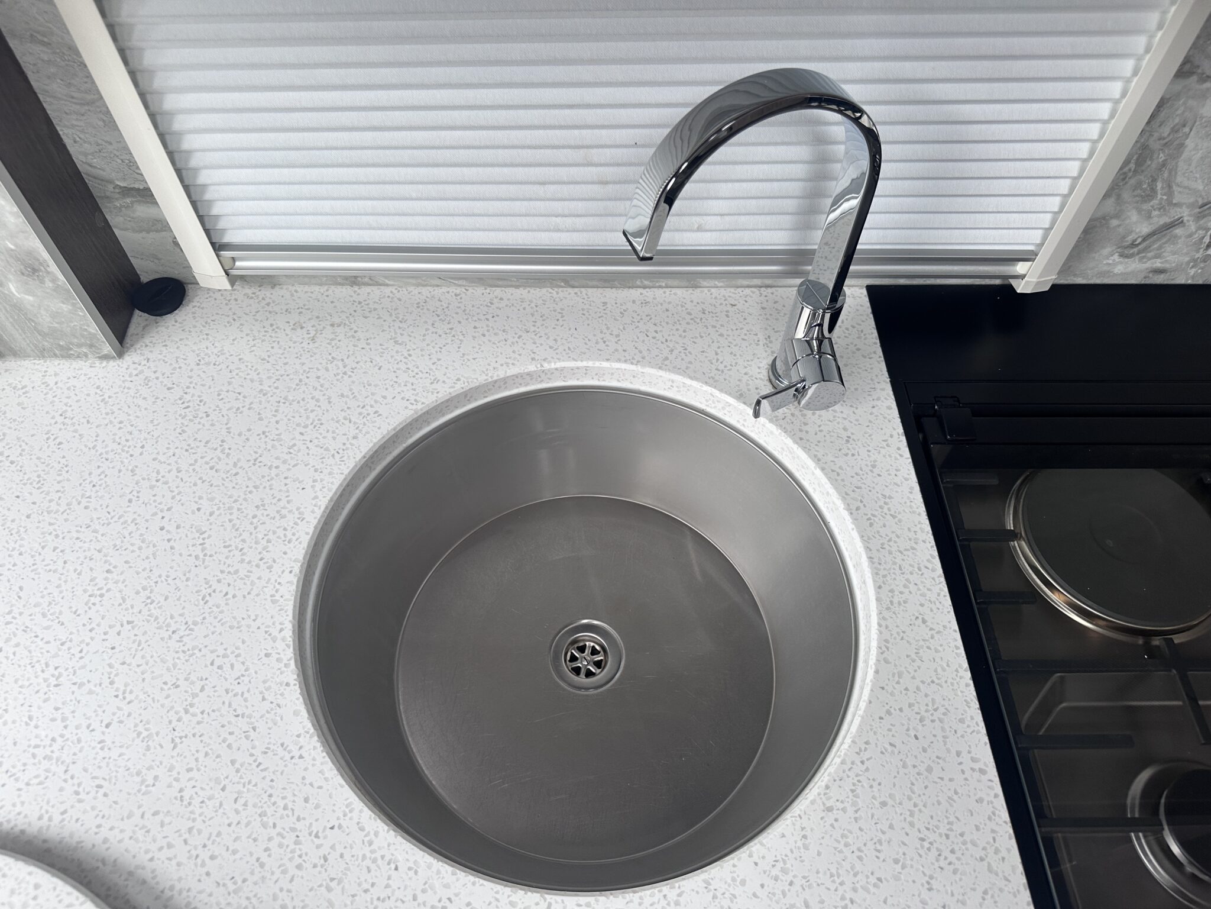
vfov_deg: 56.8
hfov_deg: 71.6
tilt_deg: -55.2
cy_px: 454
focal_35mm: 24
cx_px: 606
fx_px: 840
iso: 125
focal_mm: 6.86
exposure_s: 1/121
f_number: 1.78
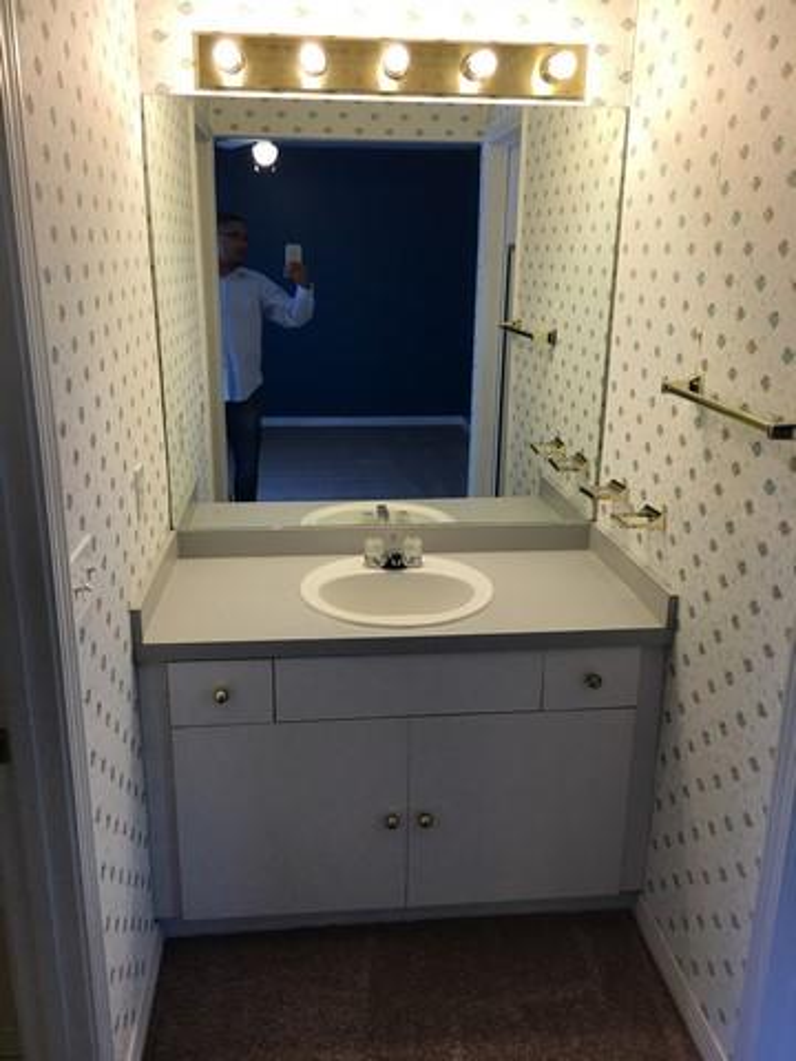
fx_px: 889
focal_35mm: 29
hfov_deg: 48.2
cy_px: 530
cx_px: 398
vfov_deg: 61.7
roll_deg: -2.1
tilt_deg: -13.9
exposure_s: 1/30
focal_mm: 4.15
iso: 32
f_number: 2.2
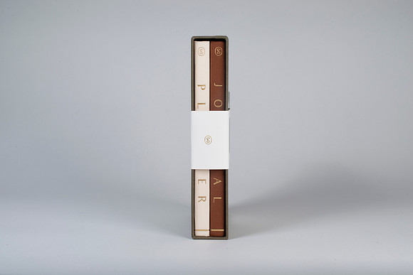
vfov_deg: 26.5
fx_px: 584
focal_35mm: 51
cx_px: 206
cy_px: 137
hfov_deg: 38.9
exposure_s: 1/250
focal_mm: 50
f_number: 16
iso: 200
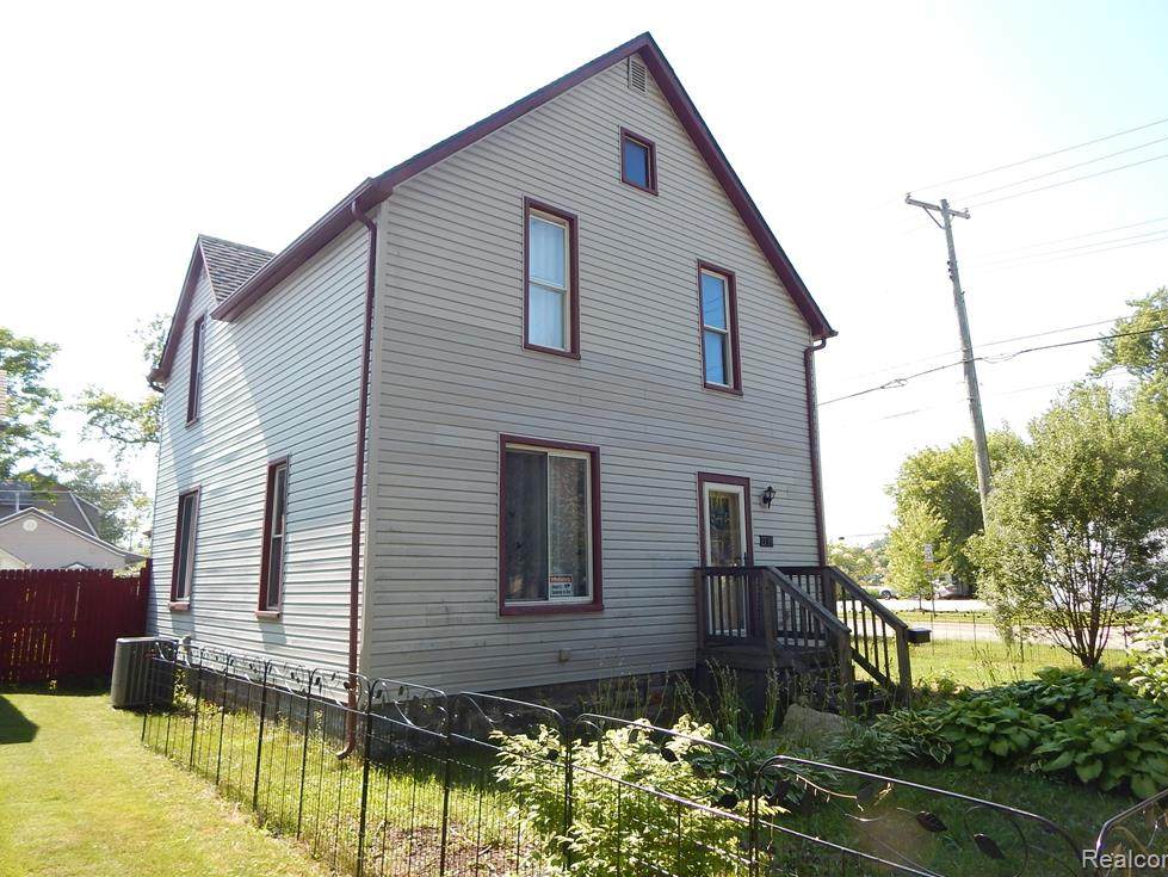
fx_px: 776
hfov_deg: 73.9
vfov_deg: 58.9
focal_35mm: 23
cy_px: 420
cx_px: 592
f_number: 3
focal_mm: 4
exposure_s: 1/500
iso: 125
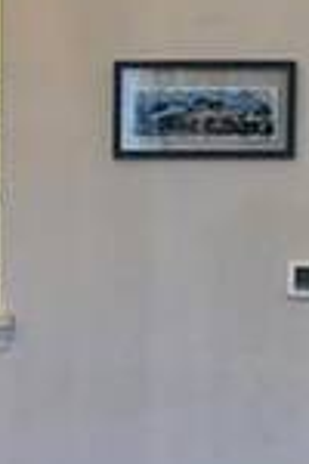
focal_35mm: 180
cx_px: -87
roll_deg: -0.1
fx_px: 2317
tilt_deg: -1.2
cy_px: 322
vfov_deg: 11.4
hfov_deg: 7.5
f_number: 1.6
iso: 125
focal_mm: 5.96
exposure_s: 1/120
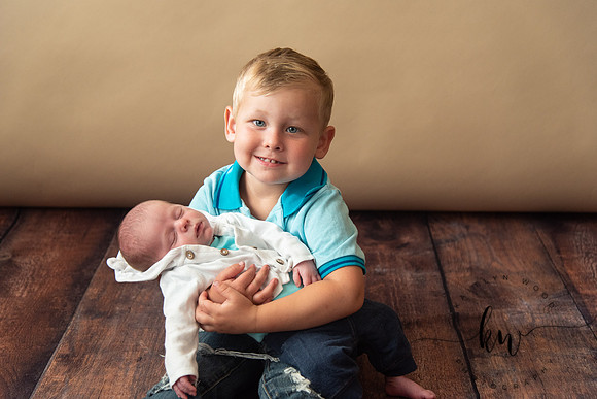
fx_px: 962
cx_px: 298
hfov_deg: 34.5
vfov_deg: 23.4
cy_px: 200
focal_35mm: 58
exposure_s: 1/200
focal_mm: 58
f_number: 4
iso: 400
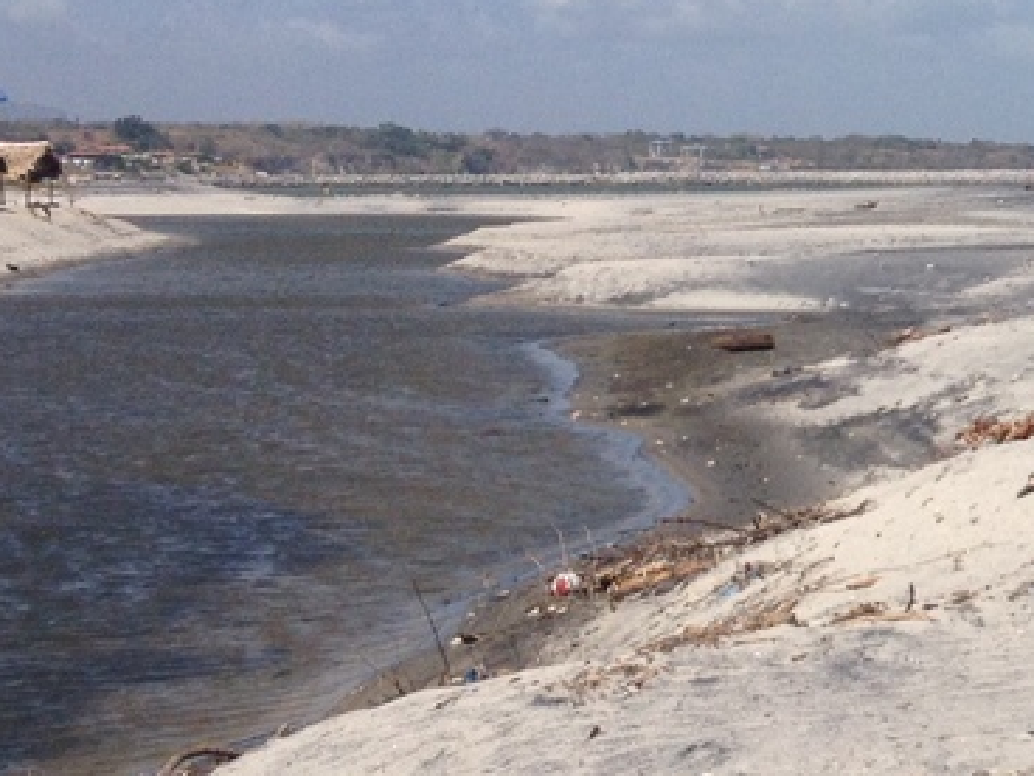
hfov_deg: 16.1
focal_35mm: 114
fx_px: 3405
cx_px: 1455
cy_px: 101
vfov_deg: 12.9
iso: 50
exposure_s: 1/3460
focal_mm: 4.28
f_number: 2.4
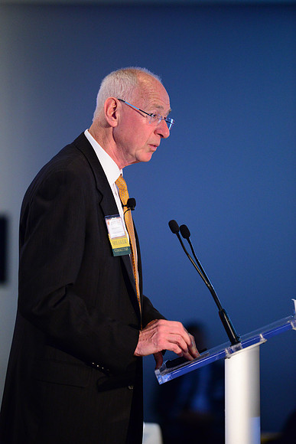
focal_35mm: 190
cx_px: 148
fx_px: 2342
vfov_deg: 10.8
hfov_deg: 7.2
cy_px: 222
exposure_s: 1/160
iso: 4000
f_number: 2.8
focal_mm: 190
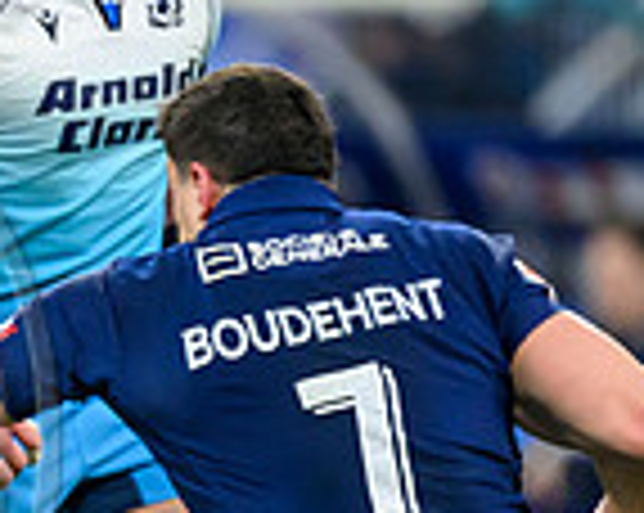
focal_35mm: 2196
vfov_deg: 0.7
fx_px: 41799
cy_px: 490
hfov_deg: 0.9
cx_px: -754
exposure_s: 1/2500
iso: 3200
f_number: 2.8
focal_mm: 400
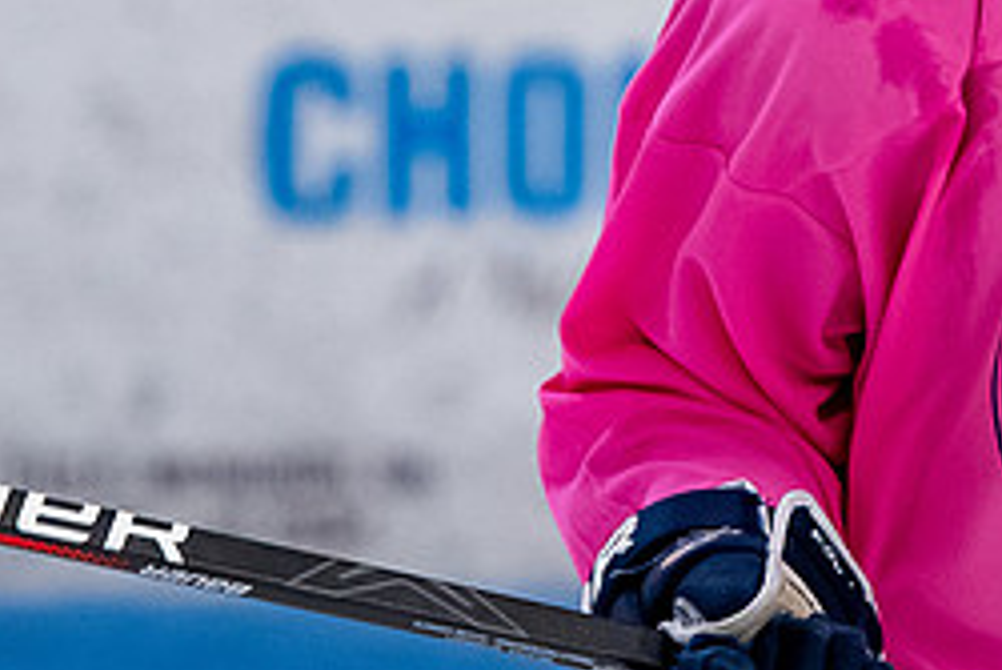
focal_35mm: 838
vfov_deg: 1.6
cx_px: 1124
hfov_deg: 2.5
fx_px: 23337
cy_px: -222
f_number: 3.5
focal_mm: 175
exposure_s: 1/800
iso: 2000
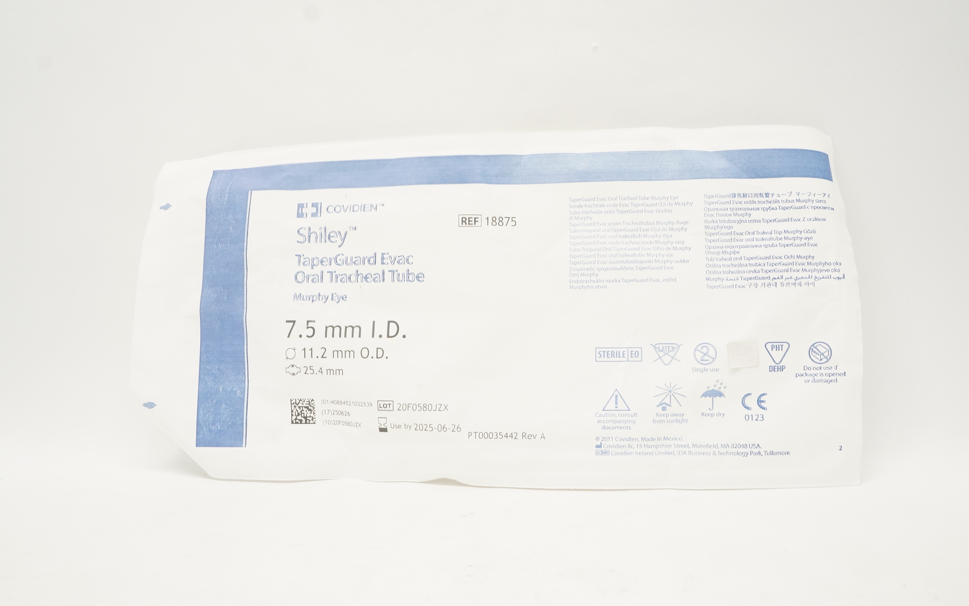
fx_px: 766
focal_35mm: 29
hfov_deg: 64.6
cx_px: 500
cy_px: 303
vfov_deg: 43.1
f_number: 9
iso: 800
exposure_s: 1/30
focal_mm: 18
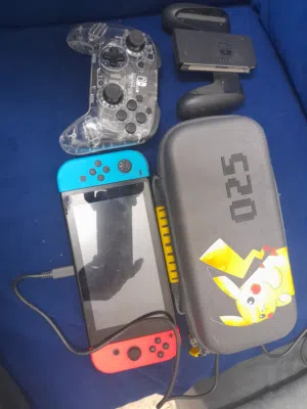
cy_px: 204
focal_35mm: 25
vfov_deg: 69.4
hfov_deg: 54.9
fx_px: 296
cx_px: 154
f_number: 2
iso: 400
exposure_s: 1/25
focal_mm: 4.6
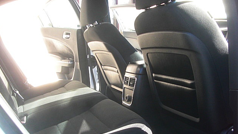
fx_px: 252
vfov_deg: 29.6
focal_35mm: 40
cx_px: 118
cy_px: 78
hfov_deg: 50.5
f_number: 2.8
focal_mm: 6.3
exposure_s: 1/100
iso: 100
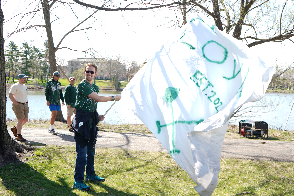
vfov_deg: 36.9
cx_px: 157
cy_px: 98
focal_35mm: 36
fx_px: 294
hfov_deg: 53.1
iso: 80
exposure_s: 1/250
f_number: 3.5
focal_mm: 31
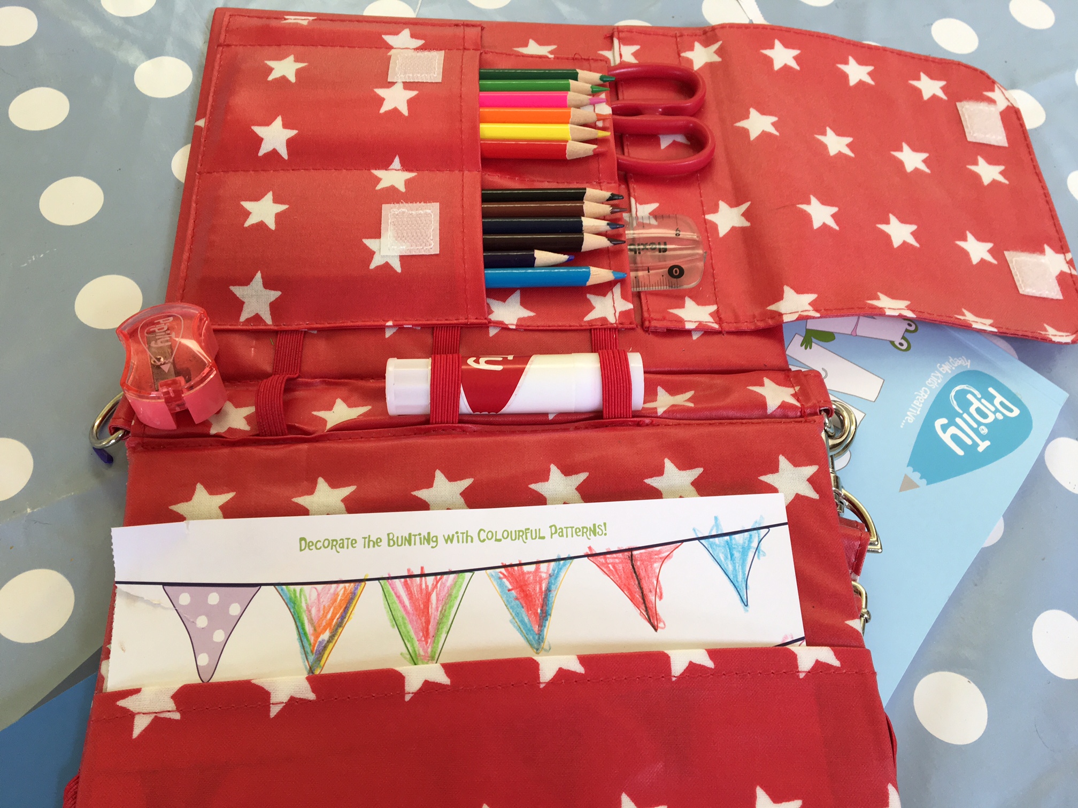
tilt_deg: -63.0
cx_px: 539
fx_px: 903
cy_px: 404
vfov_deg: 48.2
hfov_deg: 61.7
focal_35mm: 29
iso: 32
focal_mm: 4.15
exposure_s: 1/50
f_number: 2.2
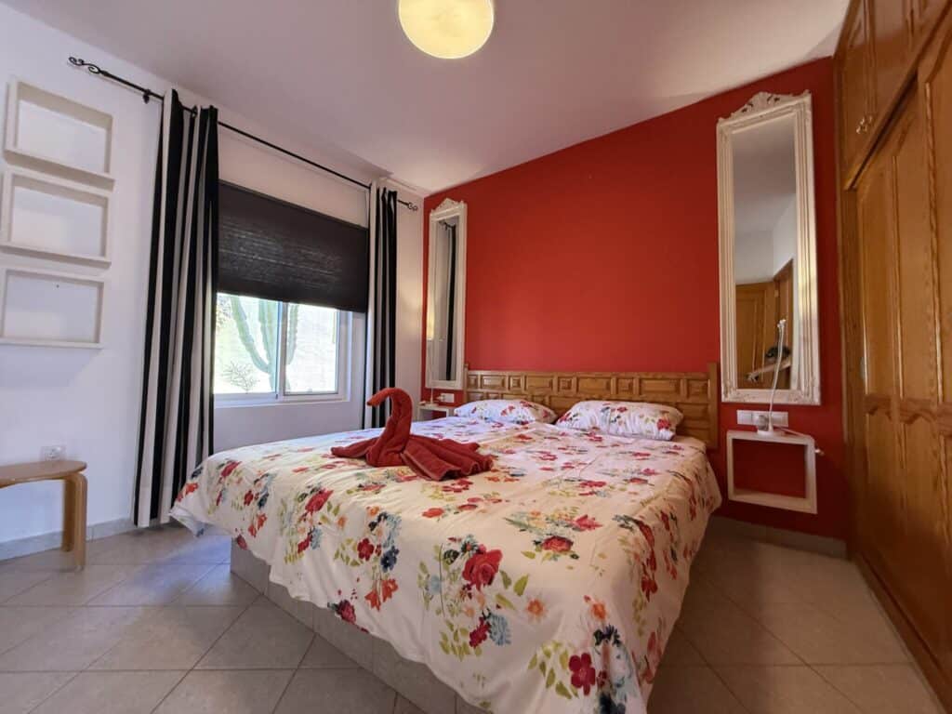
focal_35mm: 14
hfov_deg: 102.1
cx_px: 476
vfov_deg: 85.7
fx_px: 385
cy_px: 357
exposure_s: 1/100
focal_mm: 2.22
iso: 250
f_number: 2.2
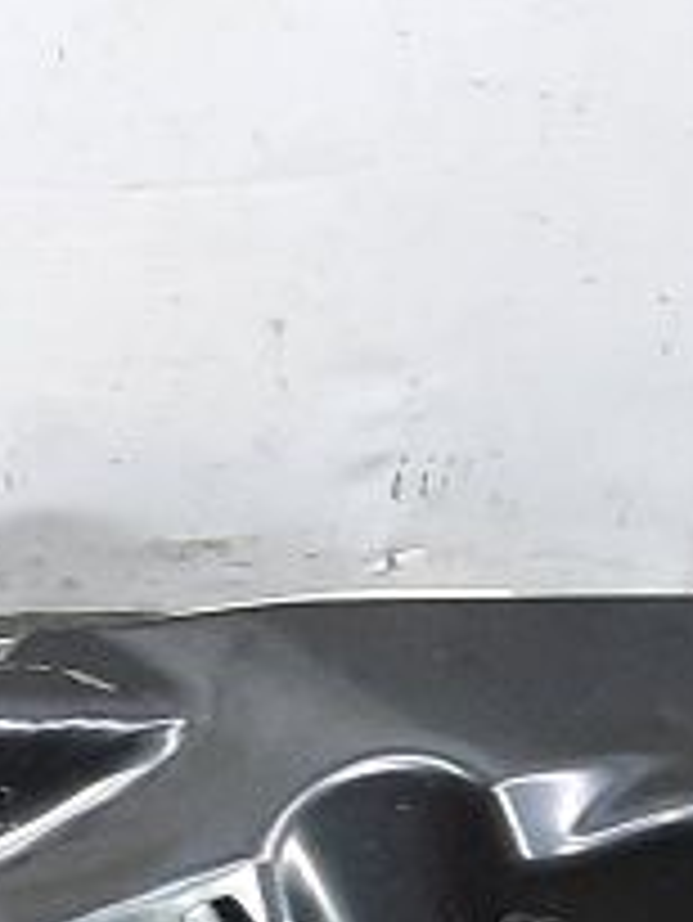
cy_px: 760
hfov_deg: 9.9
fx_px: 3893
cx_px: -360
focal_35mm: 146
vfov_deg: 13.4
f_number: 2
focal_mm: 4.6
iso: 320
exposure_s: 1/50
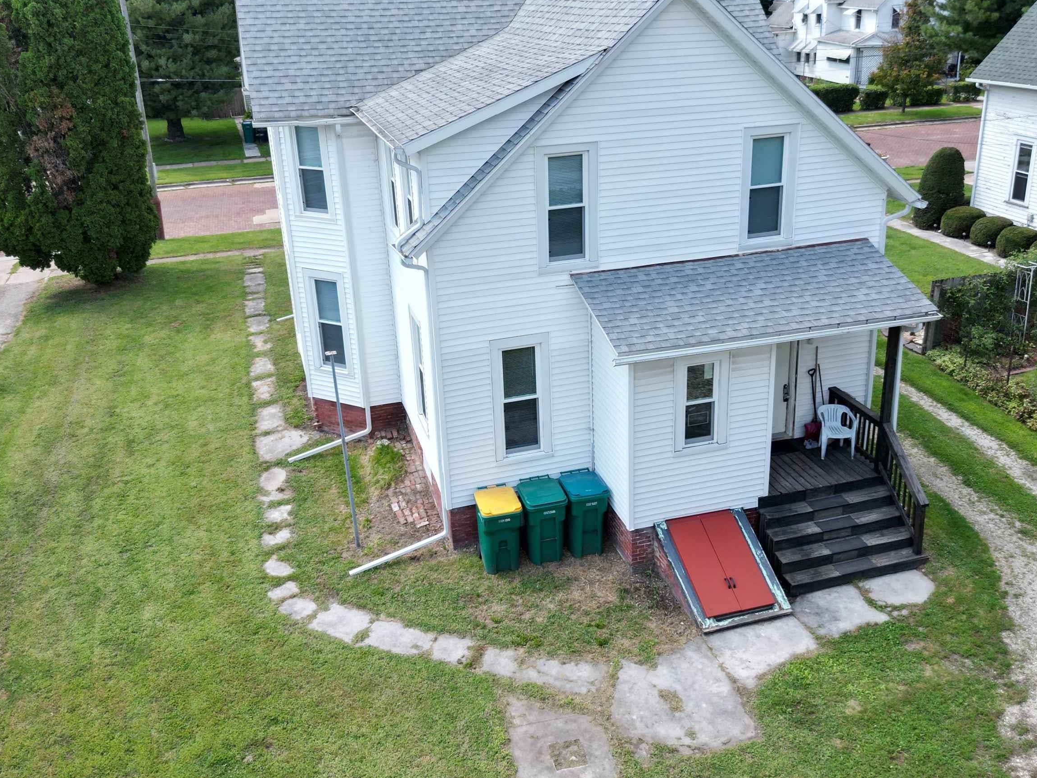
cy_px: 327
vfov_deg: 44.0
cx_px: 530
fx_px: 959
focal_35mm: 32
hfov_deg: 56.8
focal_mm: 6.72
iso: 200
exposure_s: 1/1500
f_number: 1.7
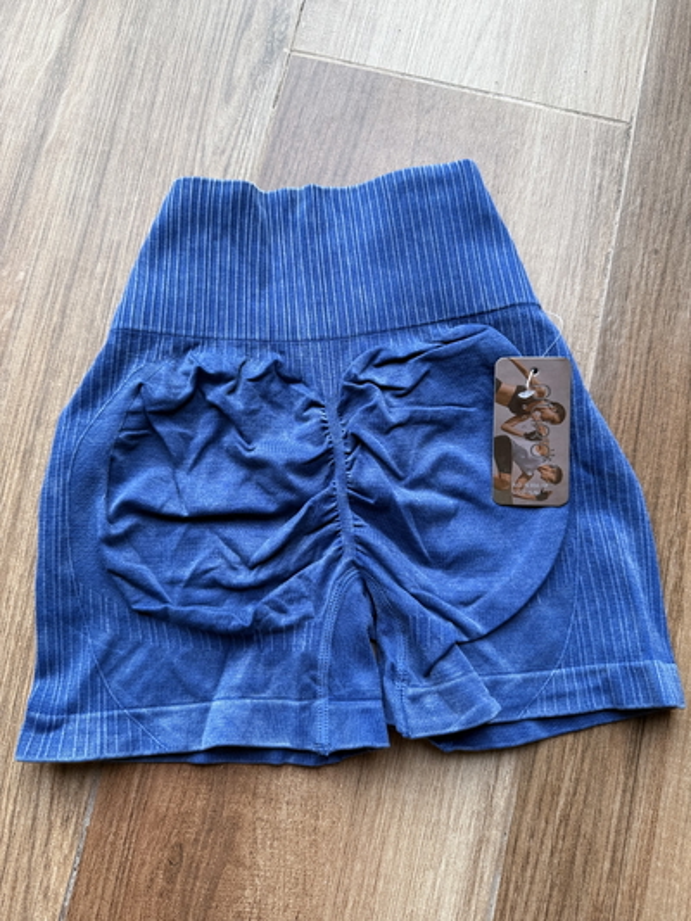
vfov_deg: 71.6
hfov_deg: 56.8
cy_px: 460
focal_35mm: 24
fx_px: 639
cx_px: 346
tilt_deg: -81.6
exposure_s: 1/121
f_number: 1.78
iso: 80
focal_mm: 6.76
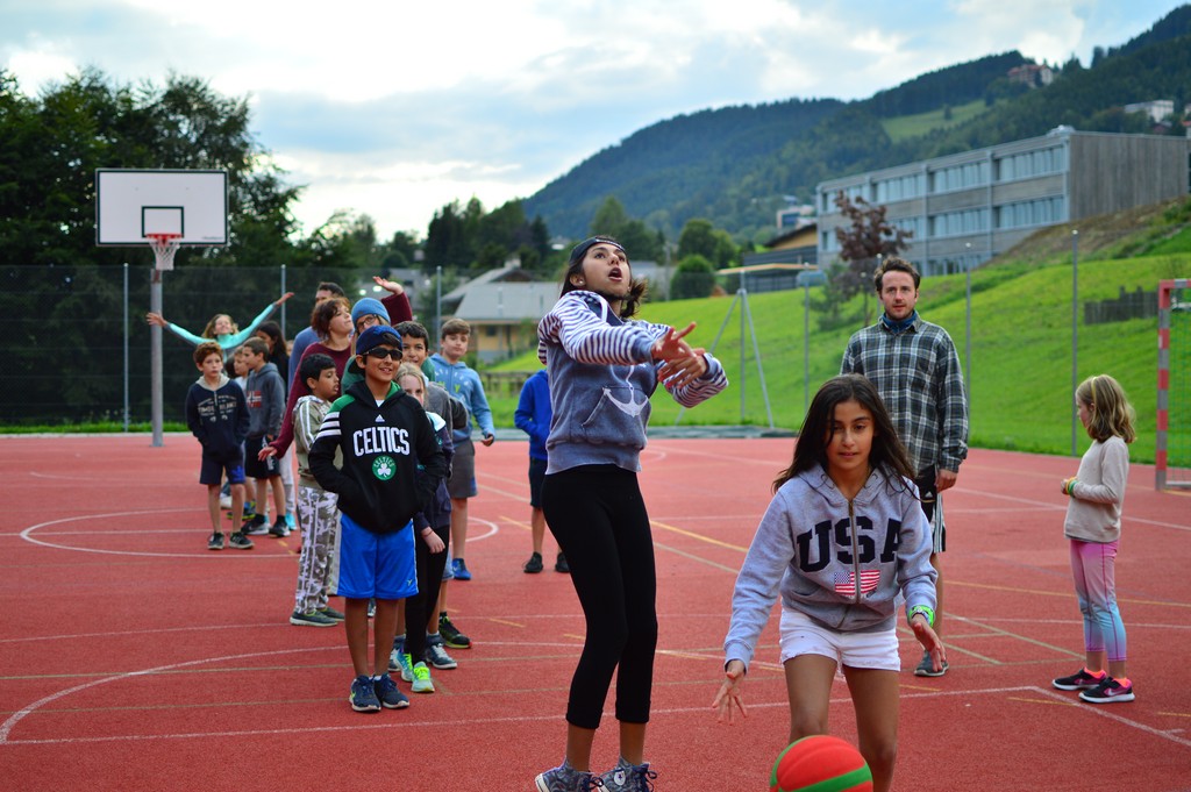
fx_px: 1735
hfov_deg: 37.9
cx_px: 596
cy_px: 396
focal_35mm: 52
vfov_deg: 25.7
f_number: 1.8
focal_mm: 35
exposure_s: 1/800
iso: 100
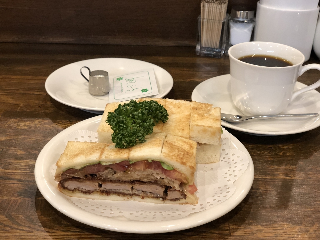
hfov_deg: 36.8
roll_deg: -0.3
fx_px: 481
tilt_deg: -28.0
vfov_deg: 28.0
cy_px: 120
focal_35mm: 52
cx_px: 160
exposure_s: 1/30
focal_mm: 6
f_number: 2.4
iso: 125
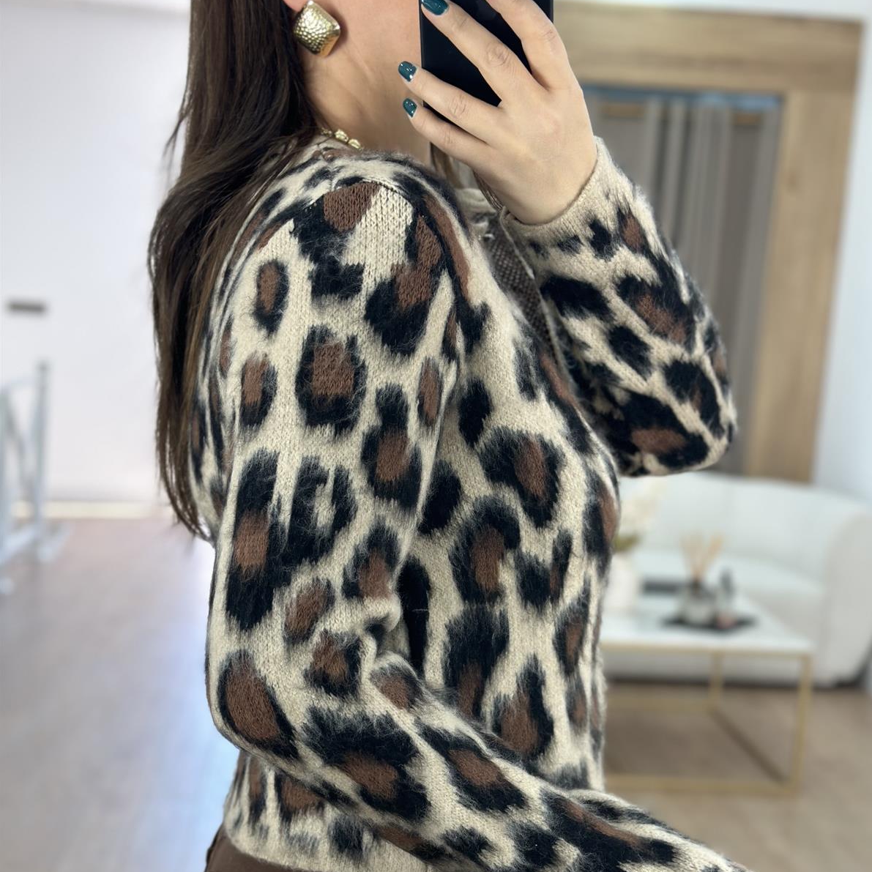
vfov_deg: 29.9
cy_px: 570
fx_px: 1624
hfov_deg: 30.0
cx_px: 439
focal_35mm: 57
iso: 80
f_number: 1.78
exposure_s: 1/100
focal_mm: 6.86
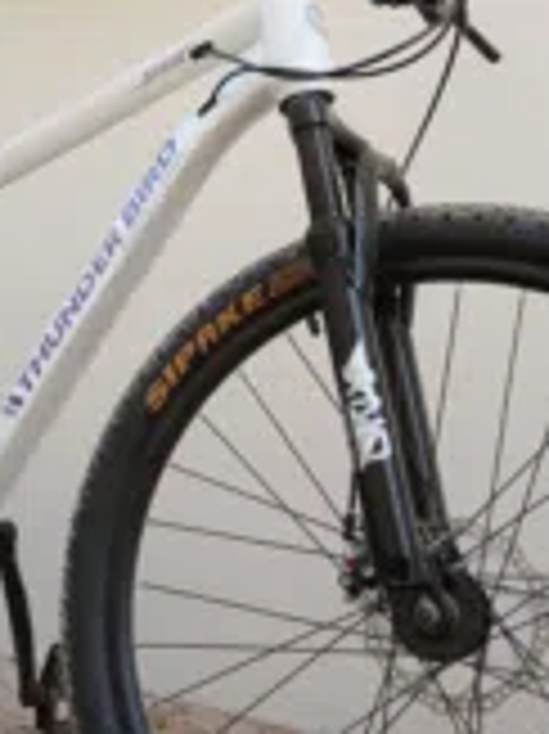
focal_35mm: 64
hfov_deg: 22.9
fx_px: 1355
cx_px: 212
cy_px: 293
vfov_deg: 30.2
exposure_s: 1/100
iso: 20
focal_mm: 3.98
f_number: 1.8
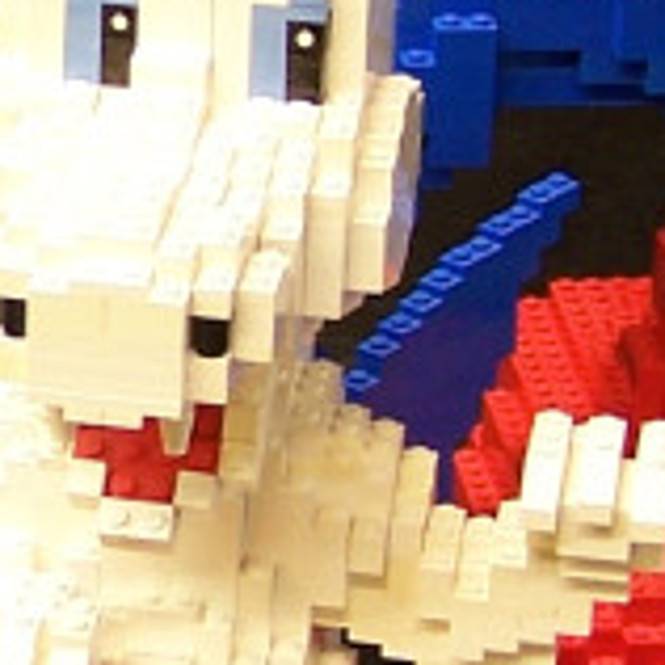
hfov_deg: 8.0
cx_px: -185
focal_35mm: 217
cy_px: 307
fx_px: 4716
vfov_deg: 8.1
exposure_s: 1/2
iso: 80
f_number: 2.8
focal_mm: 6.3
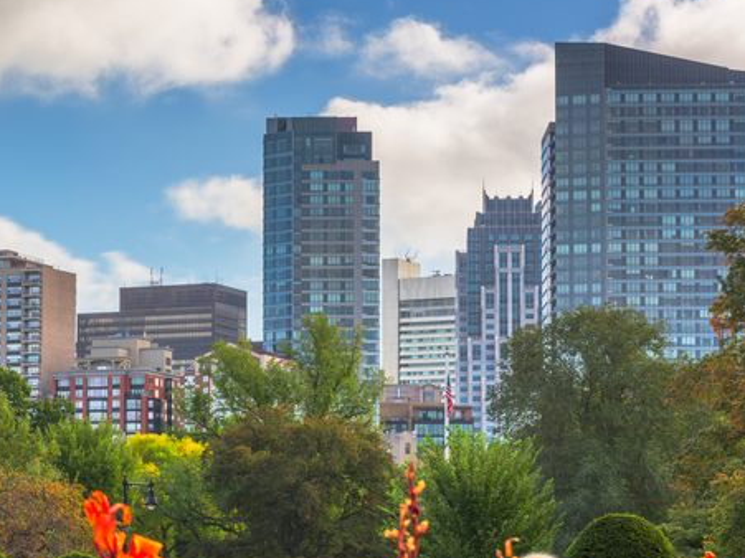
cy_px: 367
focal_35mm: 128
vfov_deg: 11.6
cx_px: 20
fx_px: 2754
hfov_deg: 15.2
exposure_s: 1/15
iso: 64
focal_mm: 60
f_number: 11
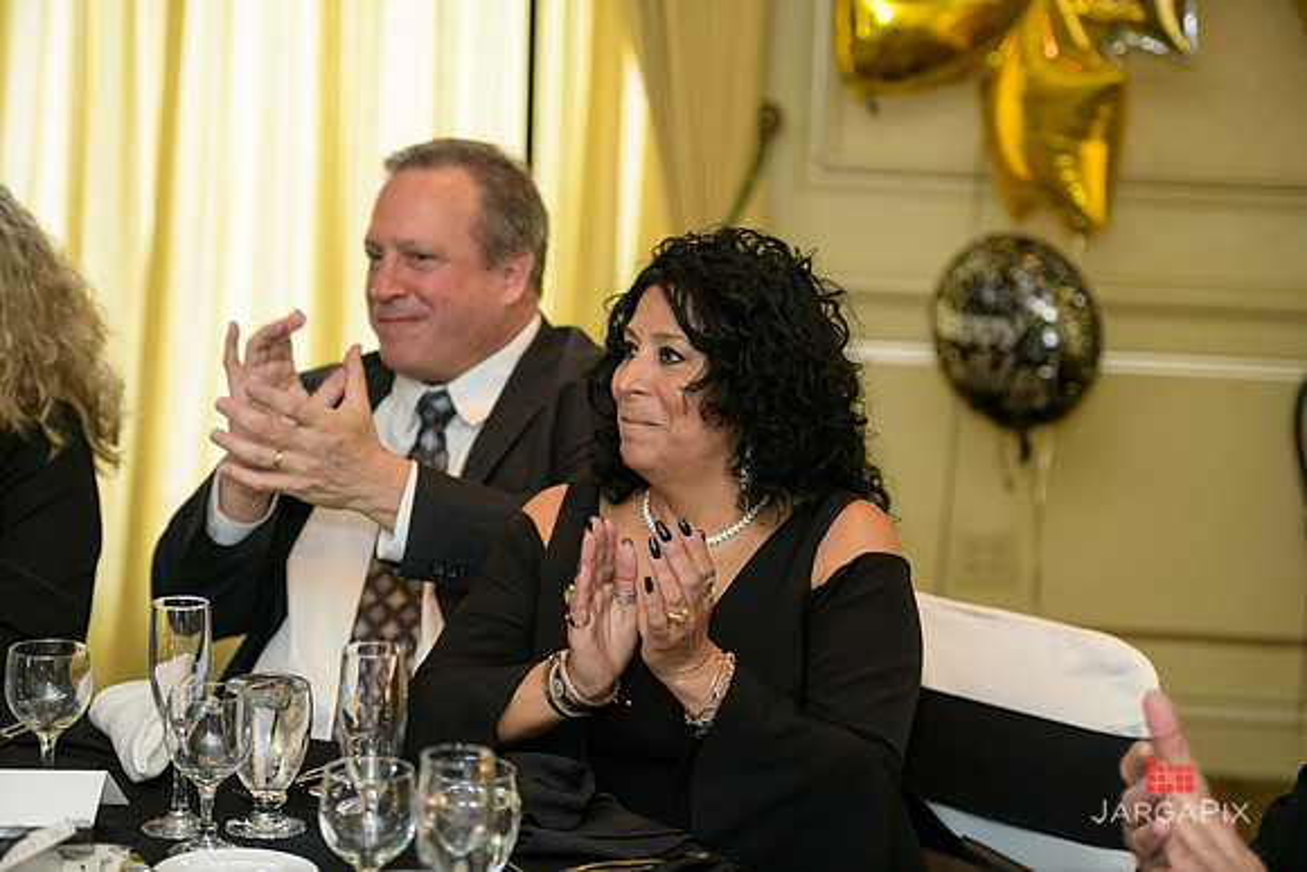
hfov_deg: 22.6
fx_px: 3268
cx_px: 654
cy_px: 436
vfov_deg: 15.2
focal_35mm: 90
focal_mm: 90
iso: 1600
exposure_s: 1/125
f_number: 3.2
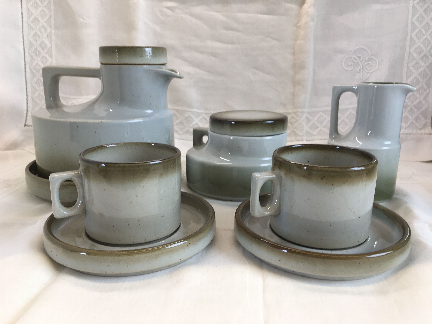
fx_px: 362
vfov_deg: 48.2
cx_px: 216
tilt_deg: -13.6
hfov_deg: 61.7
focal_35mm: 29
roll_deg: -1.2
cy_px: 162
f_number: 2.2
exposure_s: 1/50
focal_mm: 4.15
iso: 32
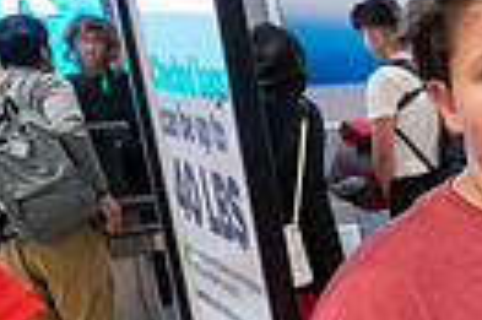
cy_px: 416
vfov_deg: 12.5
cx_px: 1001
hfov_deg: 15.1
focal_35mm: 106
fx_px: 1417
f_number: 4
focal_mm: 24
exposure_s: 1/200
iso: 7200
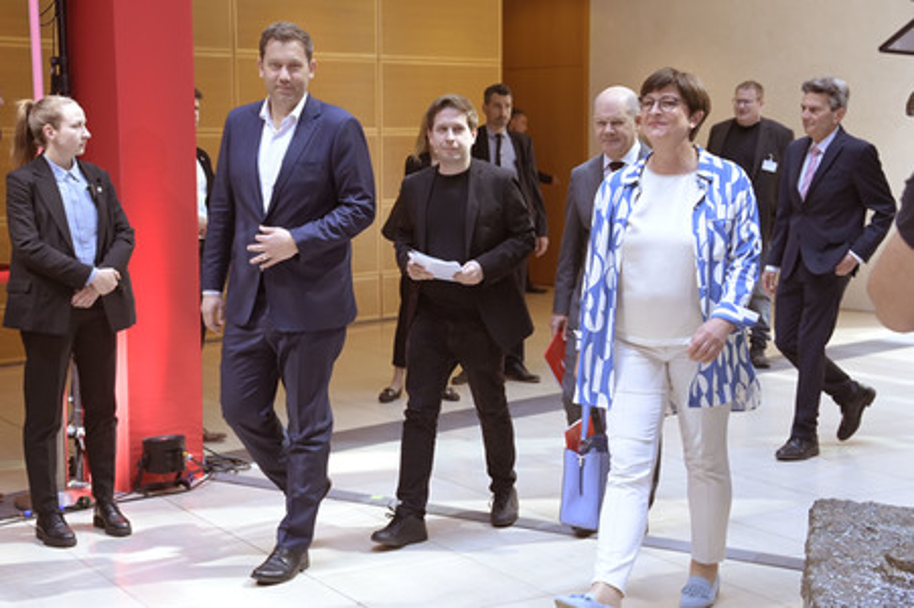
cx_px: 457
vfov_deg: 23.3
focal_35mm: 58
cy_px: 304
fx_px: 1471
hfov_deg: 34.5
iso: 1600
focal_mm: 58
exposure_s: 1/500
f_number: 5
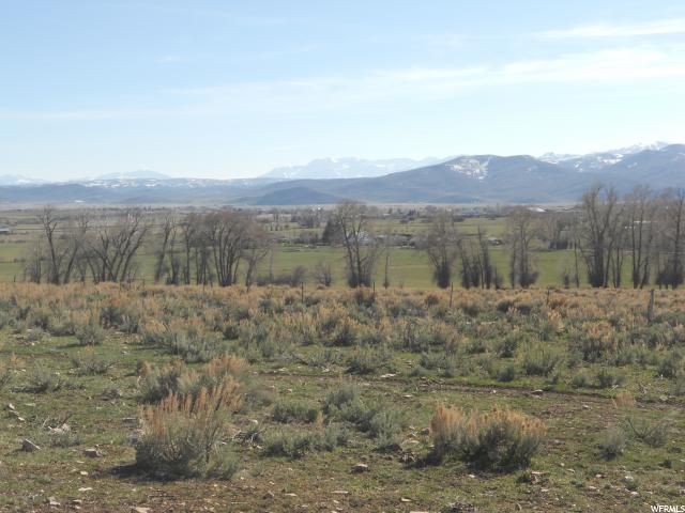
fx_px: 1069
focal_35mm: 54
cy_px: 256
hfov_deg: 35.5
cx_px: 342
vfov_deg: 27.0
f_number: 4.8
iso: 80
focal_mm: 9.8
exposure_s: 1/500
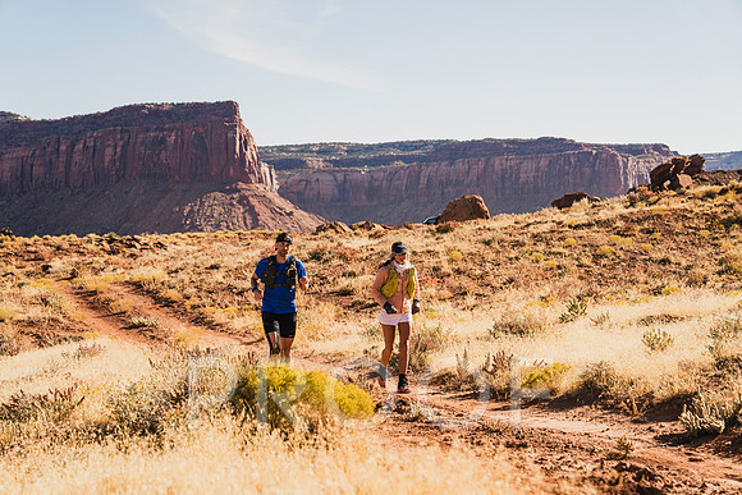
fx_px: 1443
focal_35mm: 70
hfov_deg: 28.8
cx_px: 371
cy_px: 248
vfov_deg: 19.5
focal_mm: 70
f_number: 4.5
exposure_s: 1/800
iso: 800
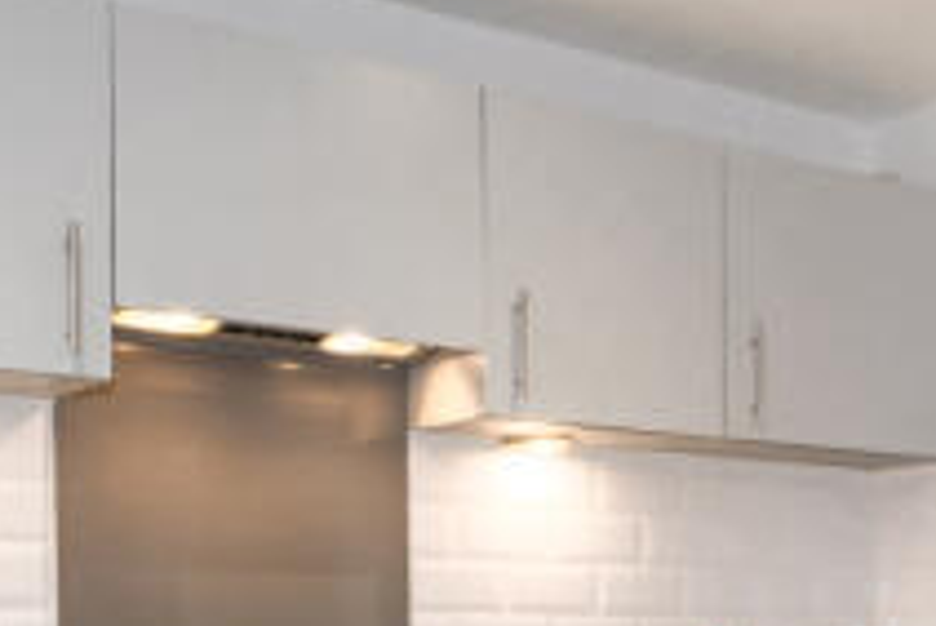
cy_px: 642
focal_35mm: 68
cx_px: 936
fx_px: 1769
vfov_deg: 19.4
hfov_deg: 27.9
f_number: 8
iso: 100
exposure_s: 1/2
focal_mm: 14
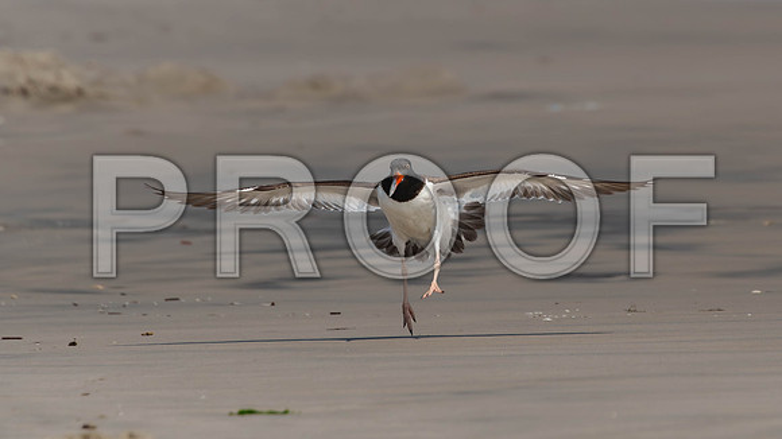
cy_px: 176
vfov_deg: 1.7
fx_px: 14644
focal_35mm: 706
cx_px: 494
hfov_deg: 3.1
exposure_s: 1/5000
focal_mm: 300
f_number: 7.1
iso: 640
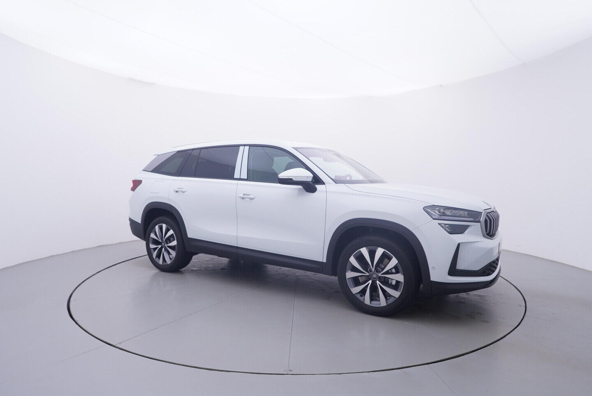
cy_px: 198
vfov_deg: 56.2
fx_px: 370
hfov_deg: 77.3
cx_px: 296
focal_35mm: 22
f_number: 5
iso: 200
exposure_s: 1/80
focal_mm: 15
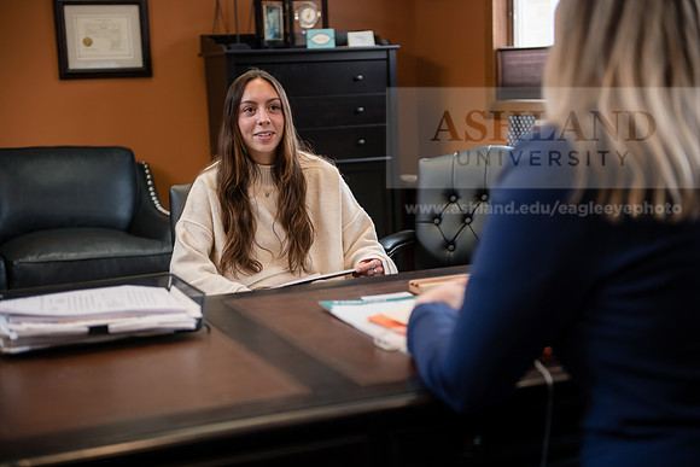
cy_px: 234
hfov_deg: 34.5
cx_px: 350
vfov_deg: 23.4
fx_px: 1128
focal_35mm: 58
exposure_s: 1/160
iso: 800
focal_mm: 58
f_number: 2.8
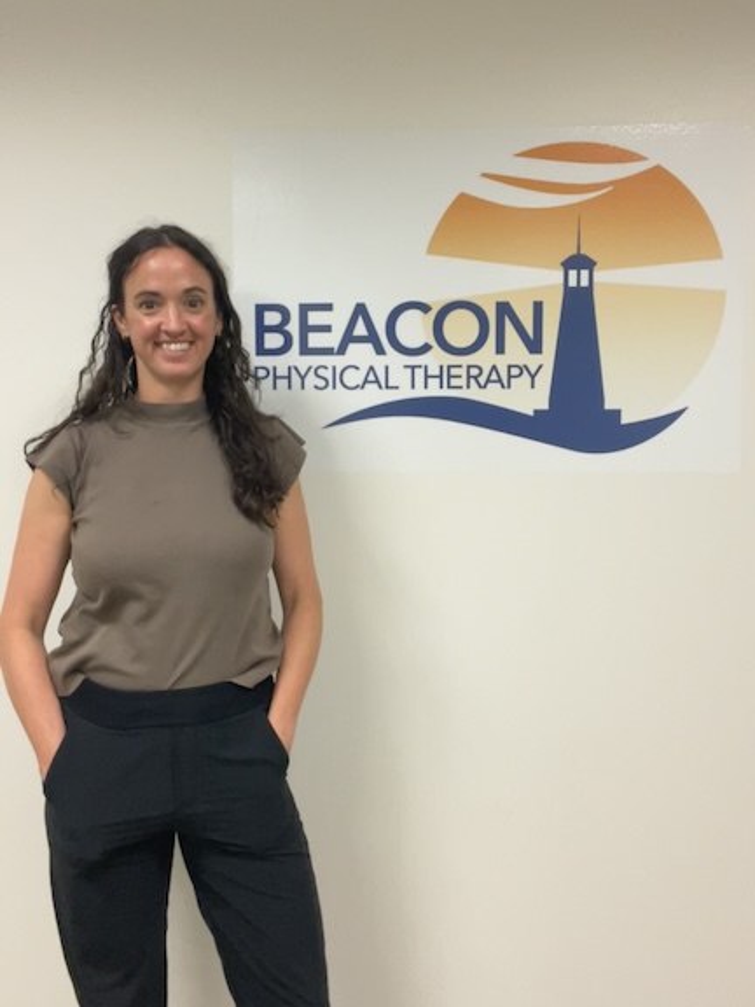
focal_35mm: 30
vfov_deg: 60.0
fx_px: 872
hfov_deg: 46.8
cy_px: 504
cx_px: 378
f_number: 2.2
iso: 200
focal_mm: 2.71
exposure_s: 1/60
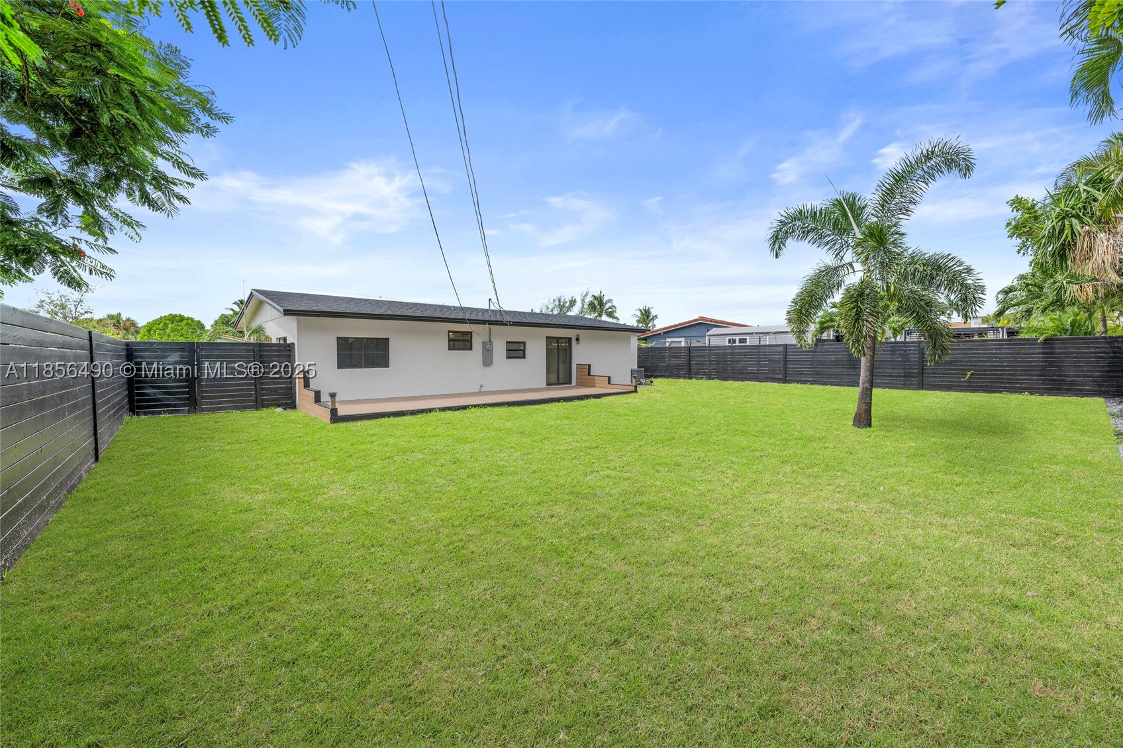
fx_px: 437
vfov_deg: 81.2
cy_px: 374
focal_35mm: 14
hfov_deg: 104.3
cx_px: 562
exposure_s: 1/20
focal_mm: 14
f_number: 8
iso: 64
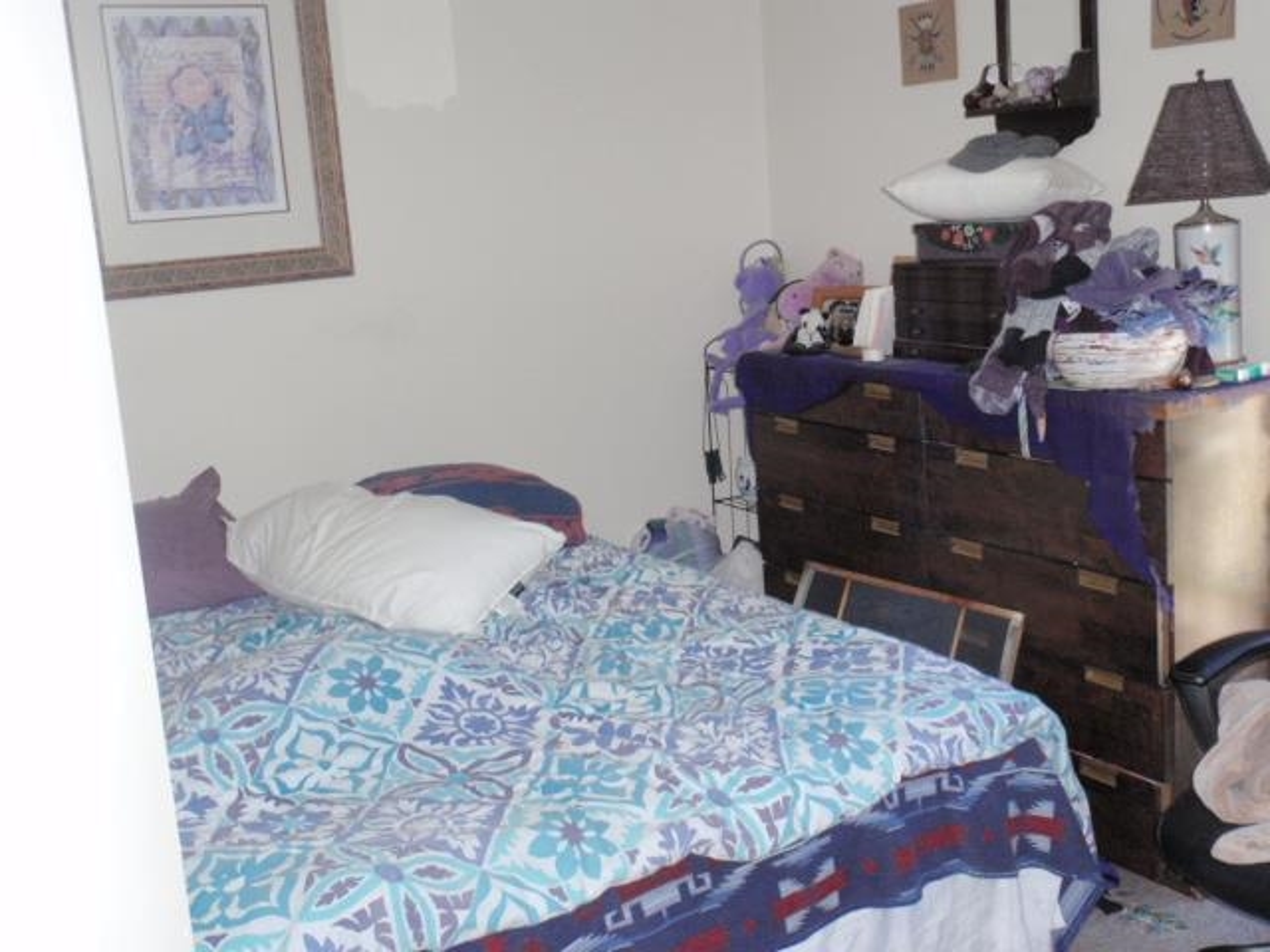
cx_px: 635
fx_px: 1468
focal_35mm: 40
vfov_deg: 36.0
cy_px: 476
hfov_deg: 46.8
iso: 250
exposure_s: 1/40
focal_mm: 7.25
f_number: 3.9
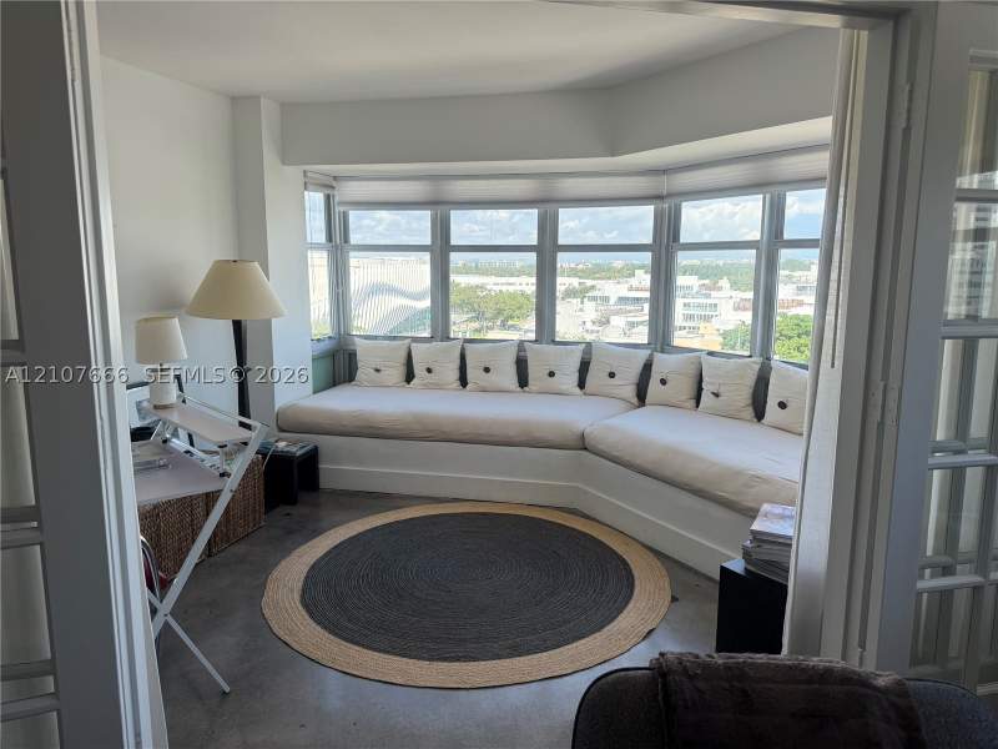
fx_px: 692
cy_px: 374
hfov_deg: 71.6
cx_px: 499
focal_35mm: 24
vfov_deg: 56.8
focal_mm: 6.76
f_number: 1.78
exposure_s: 1/1522
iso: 100
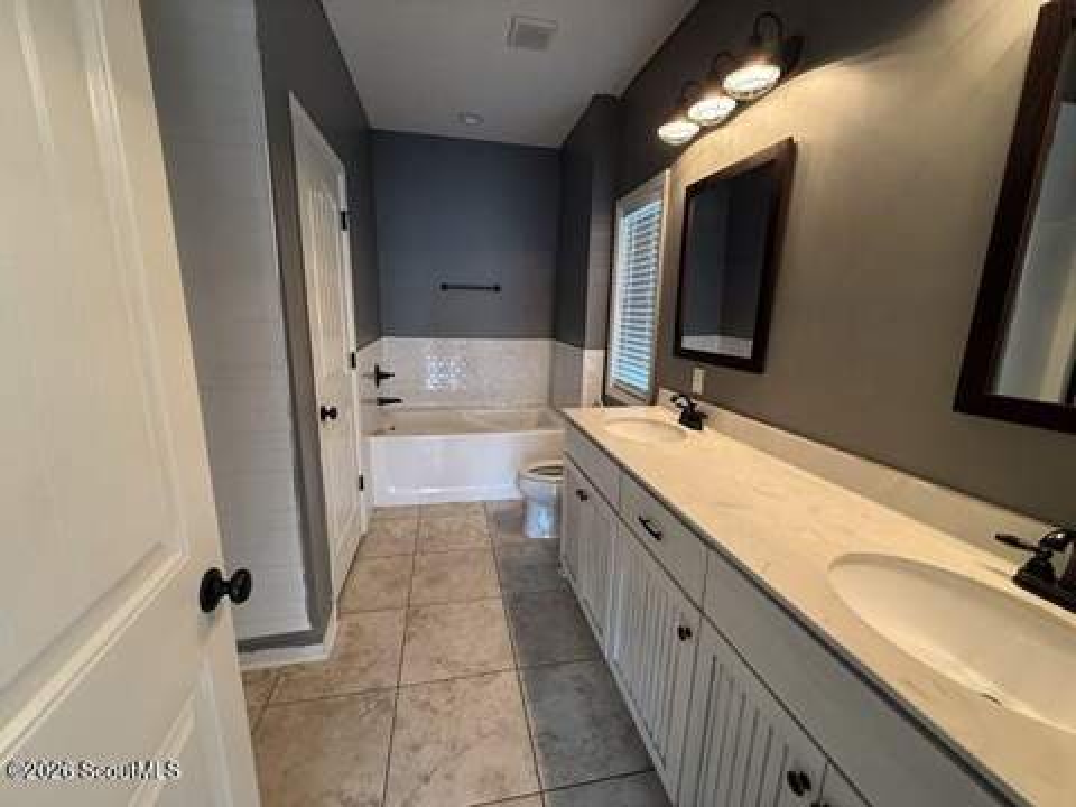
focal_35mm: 14
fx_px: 435
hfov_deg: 102.1
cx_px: 538
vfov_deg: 85.7
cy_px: 404
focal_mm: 2.22
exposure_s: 1/60
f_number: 2.2
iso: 250
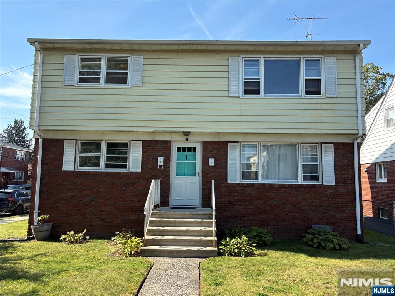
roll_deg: -1.1
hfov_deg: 67.3
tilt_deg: +7.0
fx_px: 297
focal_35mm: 26
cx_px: 198
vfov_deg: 53.1
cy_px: 148
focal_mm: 5.96
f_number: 1.6
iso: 64
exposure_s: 1/1550
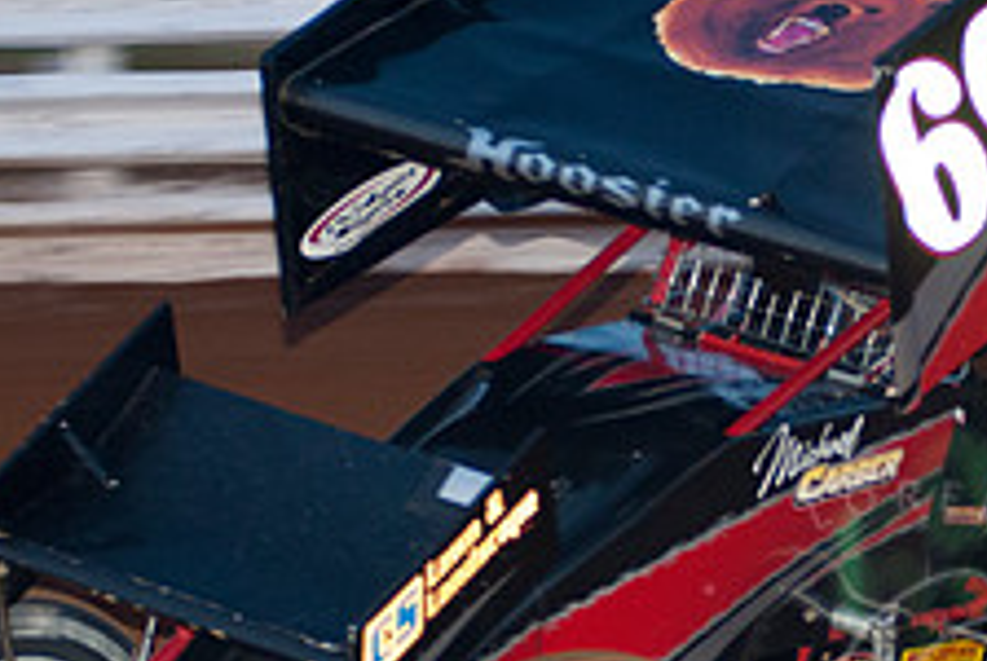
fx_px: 9169
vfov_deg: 4.1
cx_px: 908
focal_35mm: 334
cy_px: 335
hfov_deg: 6.1
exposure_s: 1/320
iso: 250
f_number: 3.2
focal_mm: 86
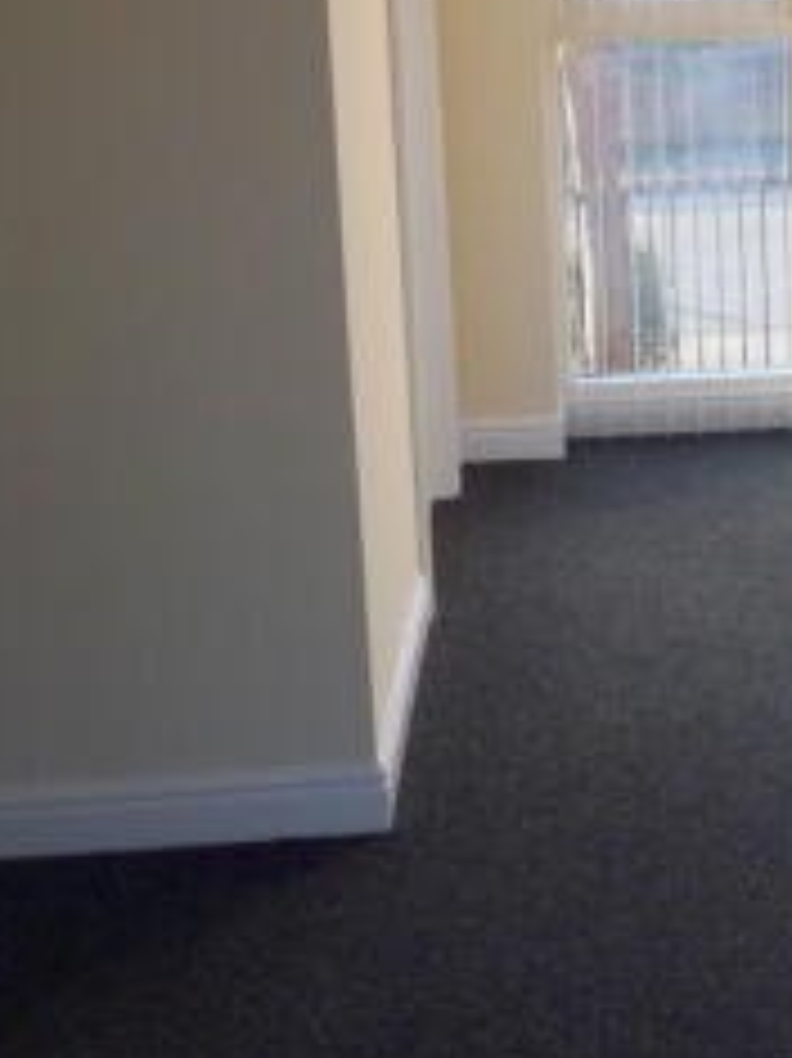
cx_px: 1006
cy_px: 263
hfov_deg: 20.2
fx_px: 2046
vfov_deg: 28.6
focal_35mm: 67
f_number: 2.8
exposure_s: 1/160
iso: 80
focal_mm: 4.8
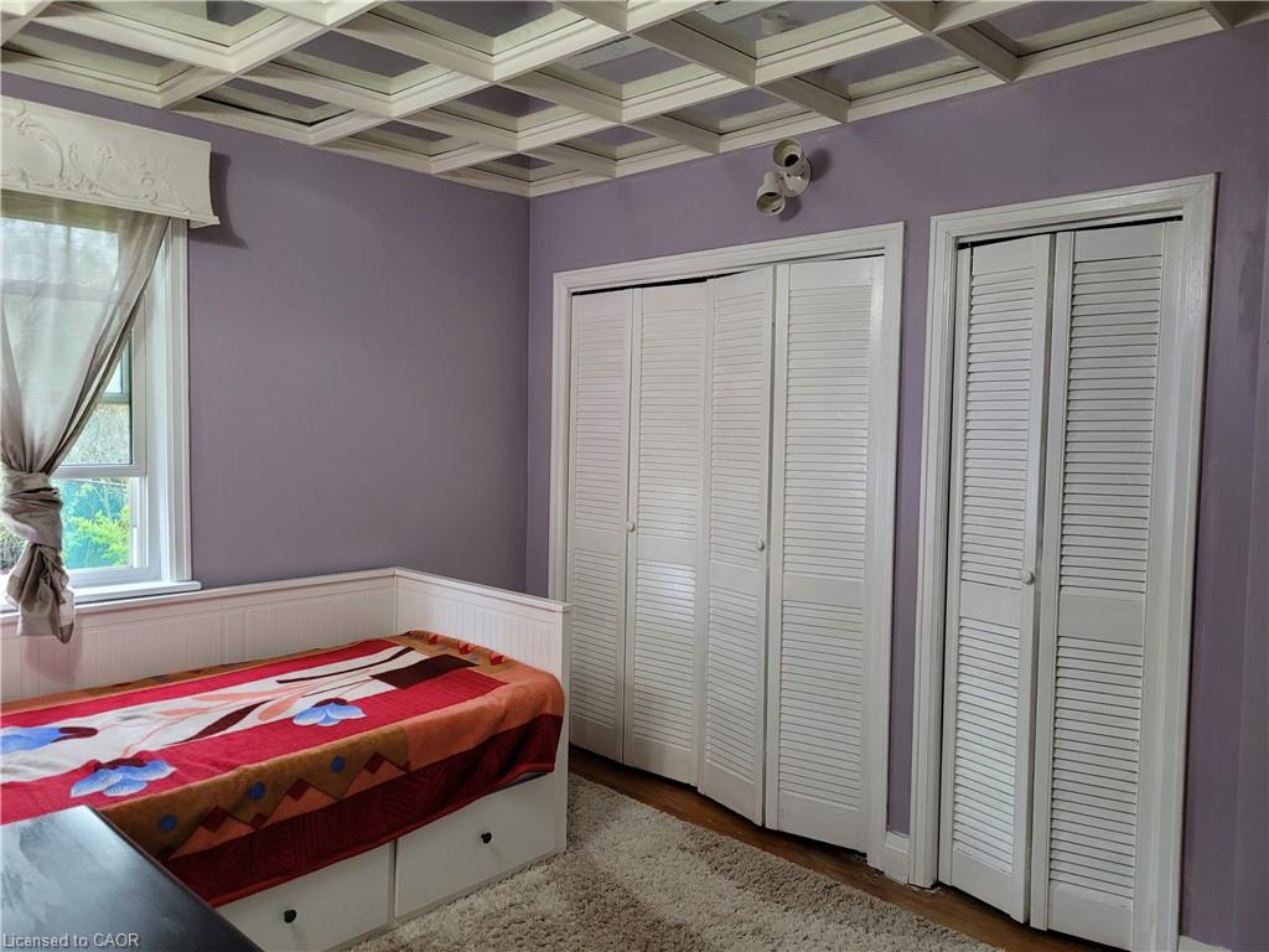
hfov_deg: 67.3
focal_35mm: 26
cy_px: 476
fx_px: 953
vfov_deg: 53.1
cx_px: 634
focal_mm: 5.4
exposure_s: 1/40
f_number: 1.8
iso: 200
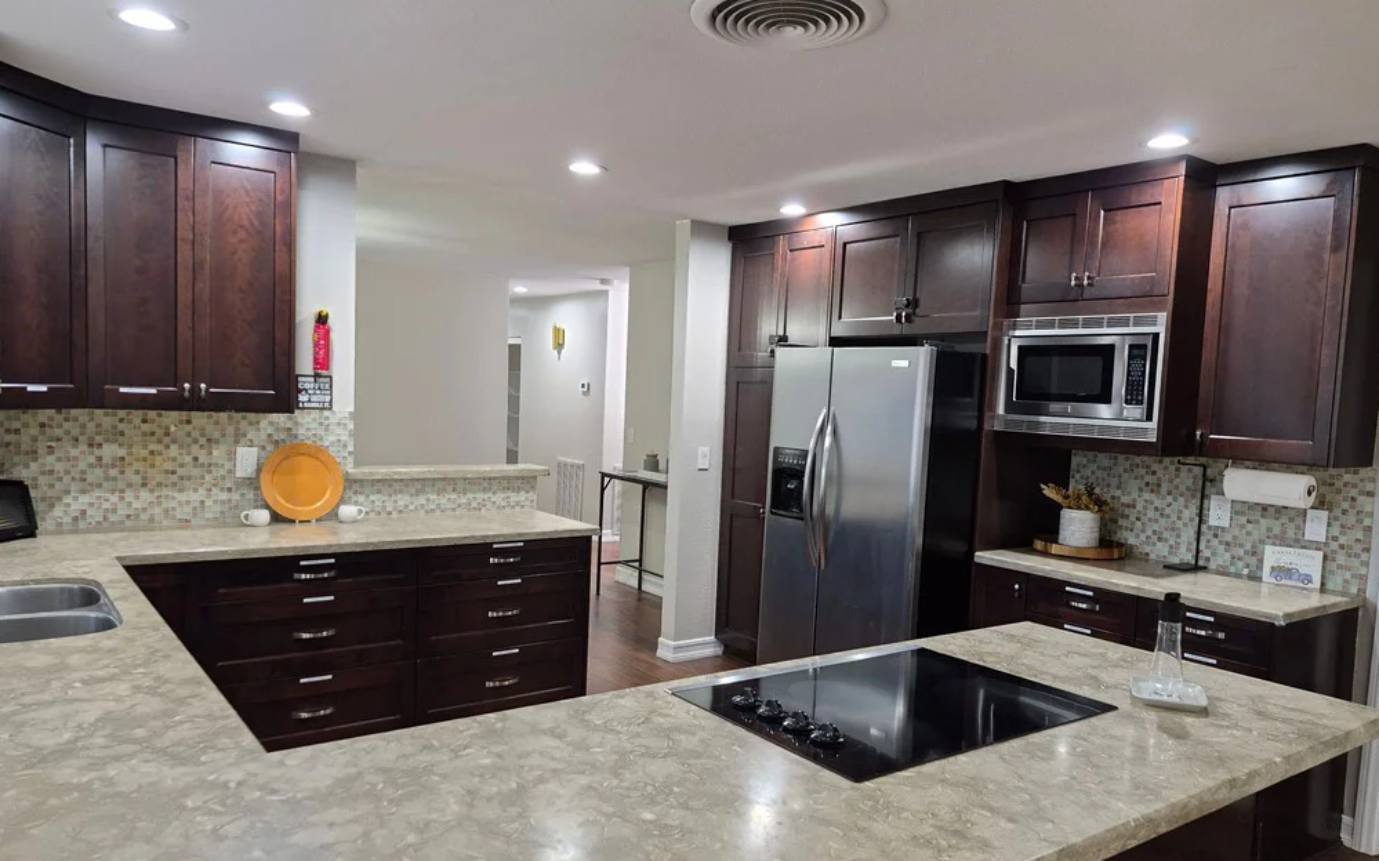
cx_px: 703
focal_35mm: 25
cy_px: 494
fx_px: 939
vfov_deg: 49.1
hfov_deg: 72.5
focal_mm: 5.4
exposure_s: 1/120
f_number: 1.8
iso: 400
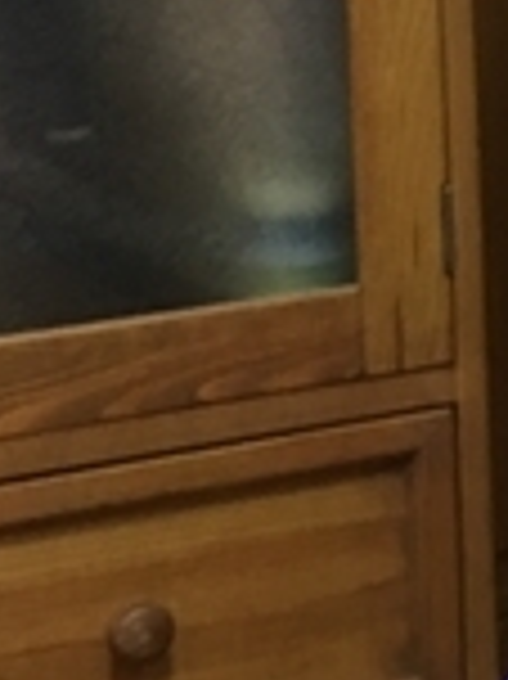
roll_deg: +1.1
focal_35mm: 154
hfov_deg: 8.8
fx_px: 3018
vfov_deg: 12.6
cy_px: -41
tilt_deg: -4.2
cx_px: 1187
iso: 40
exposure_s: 1/15
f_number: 2.2
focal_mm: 4.15
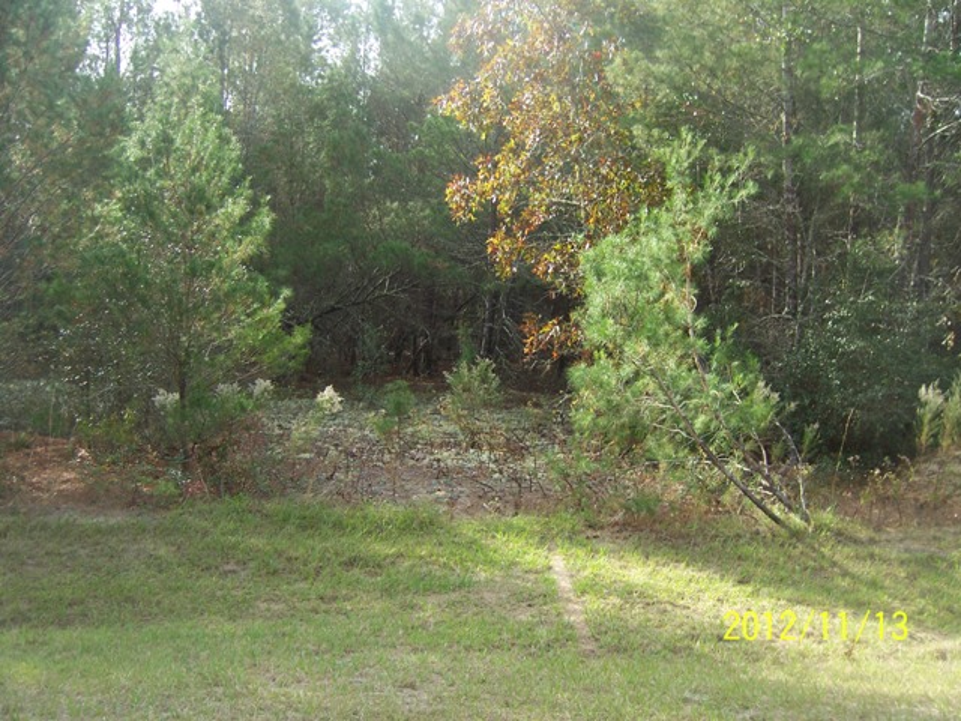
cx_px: 480
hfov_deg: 51.4
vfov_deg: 39.7
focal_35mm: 36
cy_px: 360
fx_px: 999
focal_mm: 6.2
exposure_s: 1/200
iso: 80
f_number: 2.8
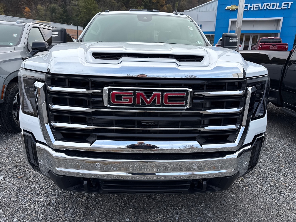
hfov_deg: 71.6
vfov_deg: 56.8
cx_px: 148
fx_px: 205
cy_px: 111
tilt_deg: -17.9
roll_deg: -1.5
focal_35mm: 24
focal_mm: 6.76
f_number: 1.78
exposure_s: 1/1553
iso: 80
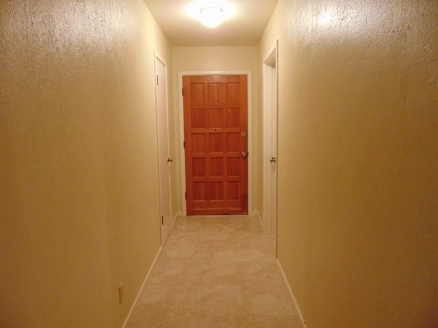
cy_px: 164
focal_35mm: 25
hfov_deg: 69.4
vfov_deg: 54.9
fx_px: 316
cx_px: 219
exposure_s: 1/25
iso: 400
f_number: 3
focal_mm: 4.5
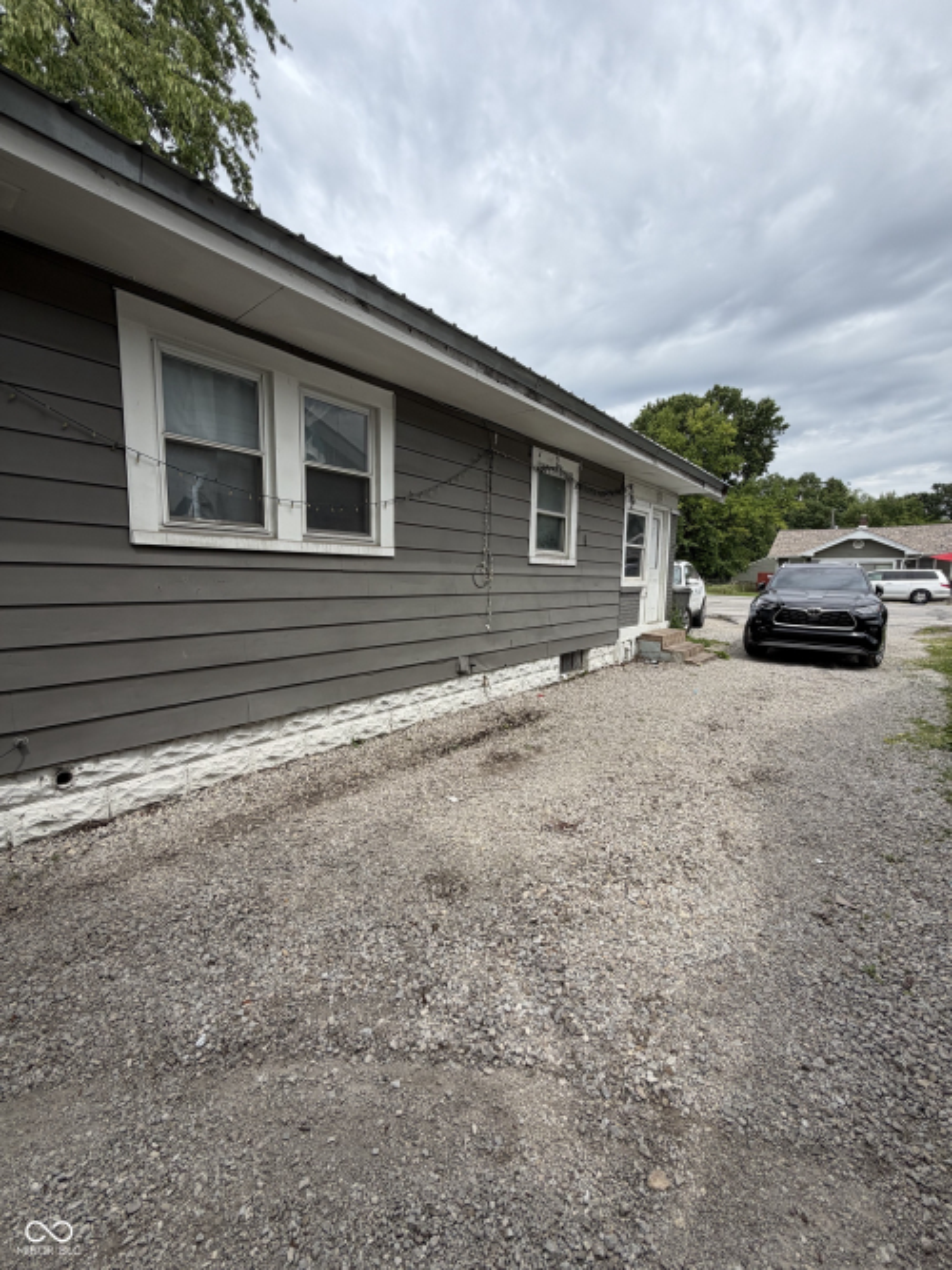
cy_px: 635
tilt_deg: -7.1
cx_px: 476
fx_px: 514
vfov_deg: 102.1
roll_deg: -1.3
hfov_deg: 85.7
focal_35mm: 14
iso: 25
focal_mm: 2.22
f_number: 2.2
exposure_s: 1/770
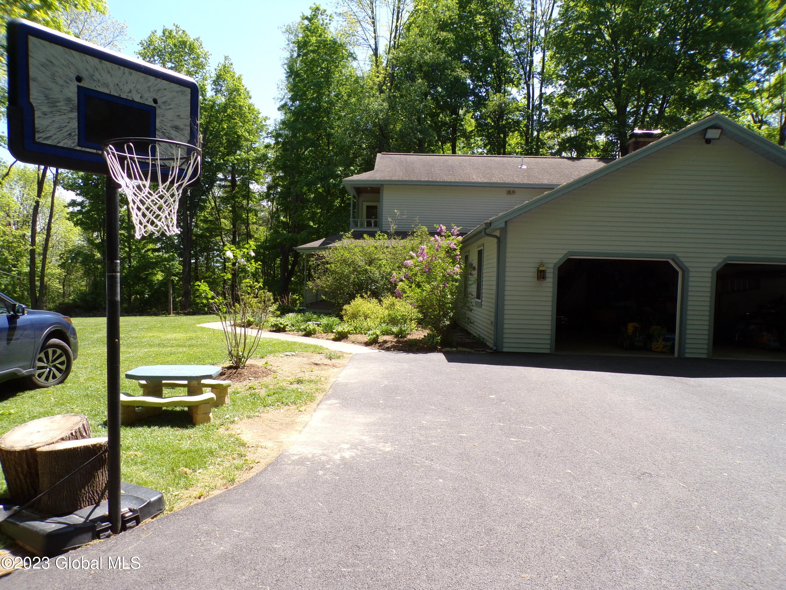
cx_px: 393
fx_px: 545
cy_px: 295
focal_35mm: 24
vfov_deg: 56.8
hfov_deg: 71.6
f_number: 5.8
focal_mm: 4.3
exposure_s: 1/140
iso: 80
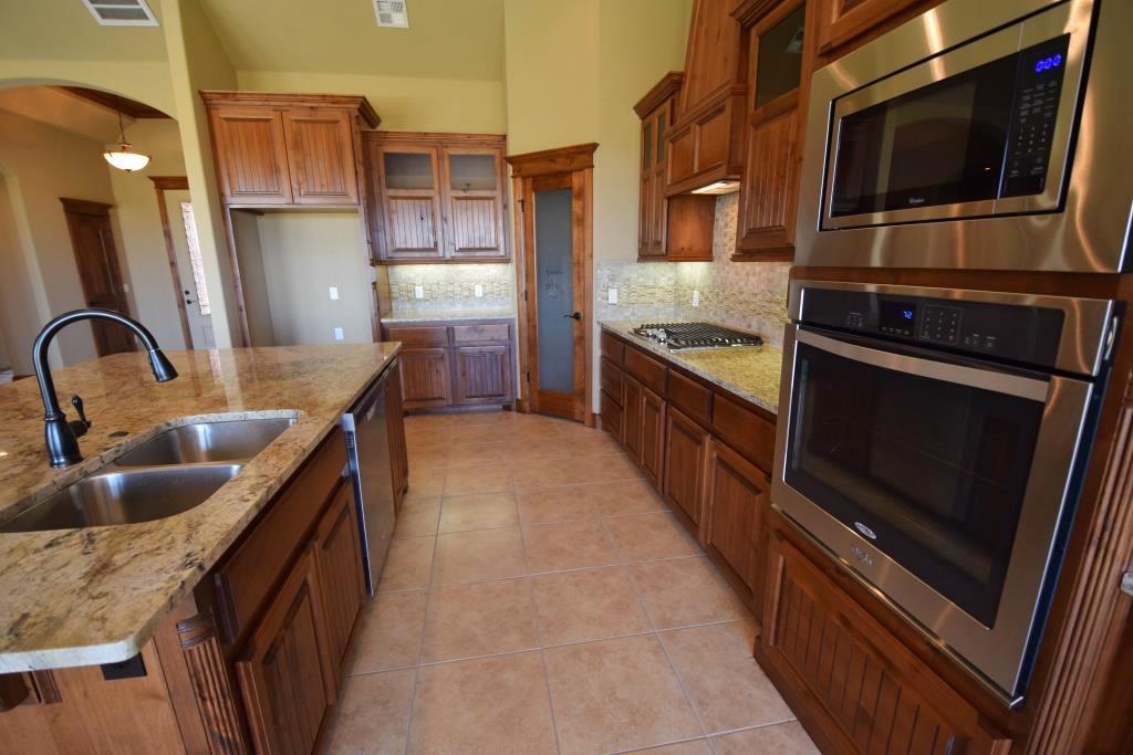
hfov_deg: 100.4
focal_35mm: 15
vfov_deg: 77.3
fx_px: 472
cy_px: 378
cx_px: 566
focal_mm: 10
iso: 800
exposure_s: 1/80
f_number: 4.5
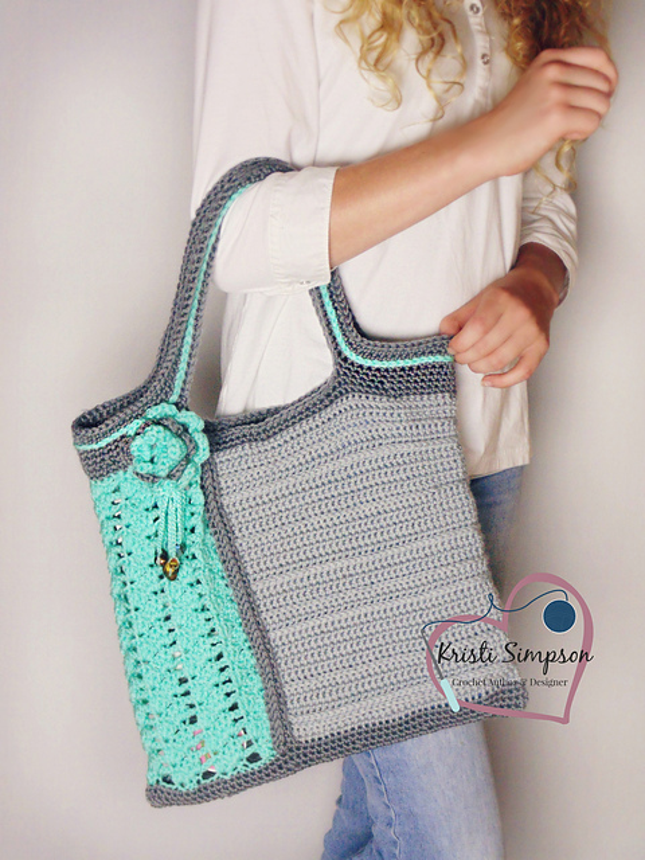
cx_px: 322
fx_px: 1615
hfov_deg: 22.6
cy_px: 430
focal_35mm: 65
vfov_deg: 29.8
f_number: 4.1
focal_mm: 11.7
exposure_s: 1/30
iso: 320
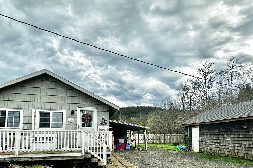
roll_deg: -0.3
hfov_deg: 73.7
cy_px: 128
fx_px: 169
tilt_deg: +3.0
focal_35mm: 24
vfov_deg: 50.7
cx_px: 132
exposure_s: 1/849
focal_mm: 2.22
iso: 40
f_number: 2.2
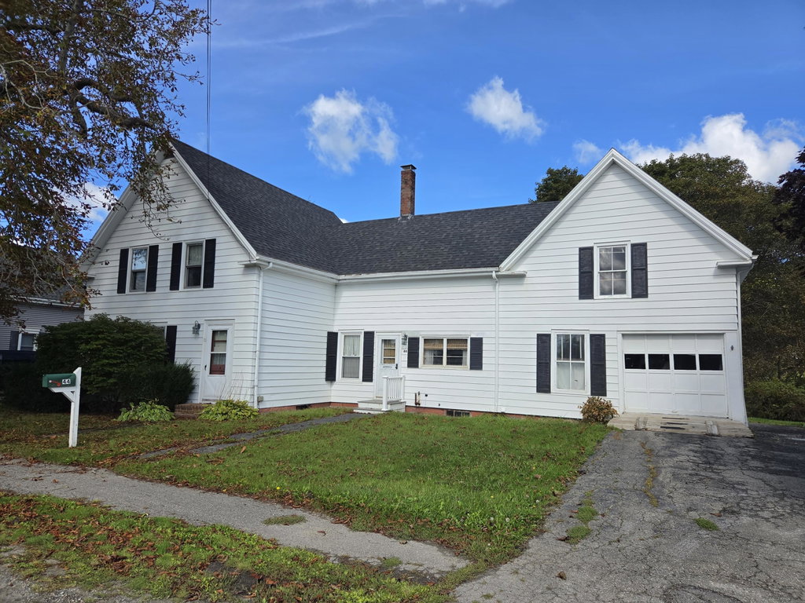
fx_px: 535
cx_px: 402
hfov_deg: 73.9
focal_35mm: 23
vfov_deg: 58.9
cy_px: 302
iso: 80
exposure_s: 1/2859
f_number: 1.8
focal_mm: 5.4
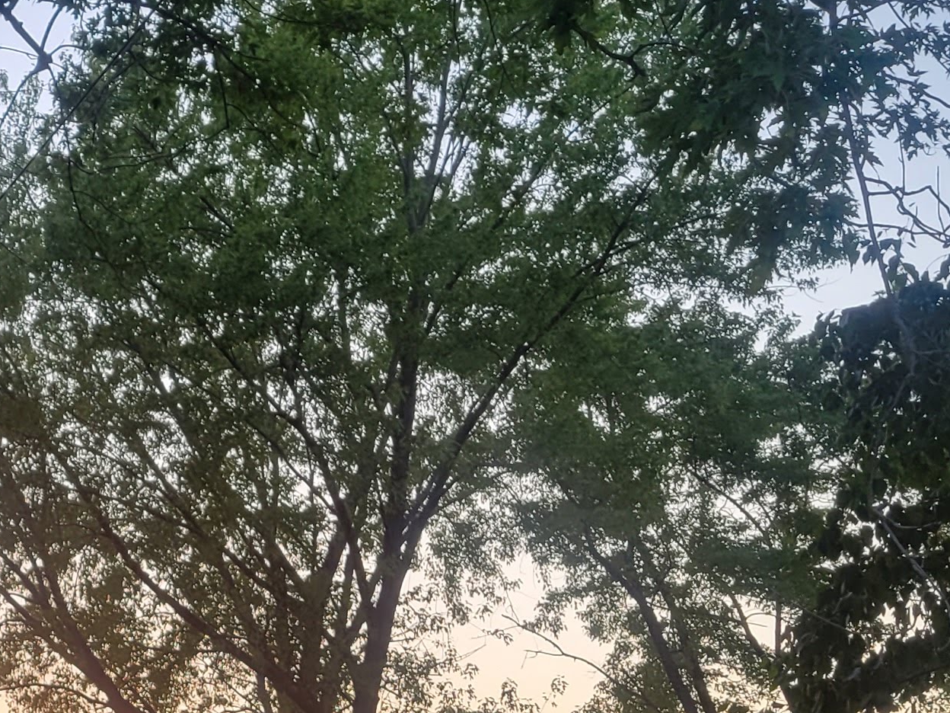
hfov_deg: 21.6
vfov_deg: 16.8
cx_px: -180
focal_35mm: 84
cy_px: 866
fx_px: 2305
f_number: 1.8
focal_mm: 5.4
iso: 50
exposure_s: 1/120
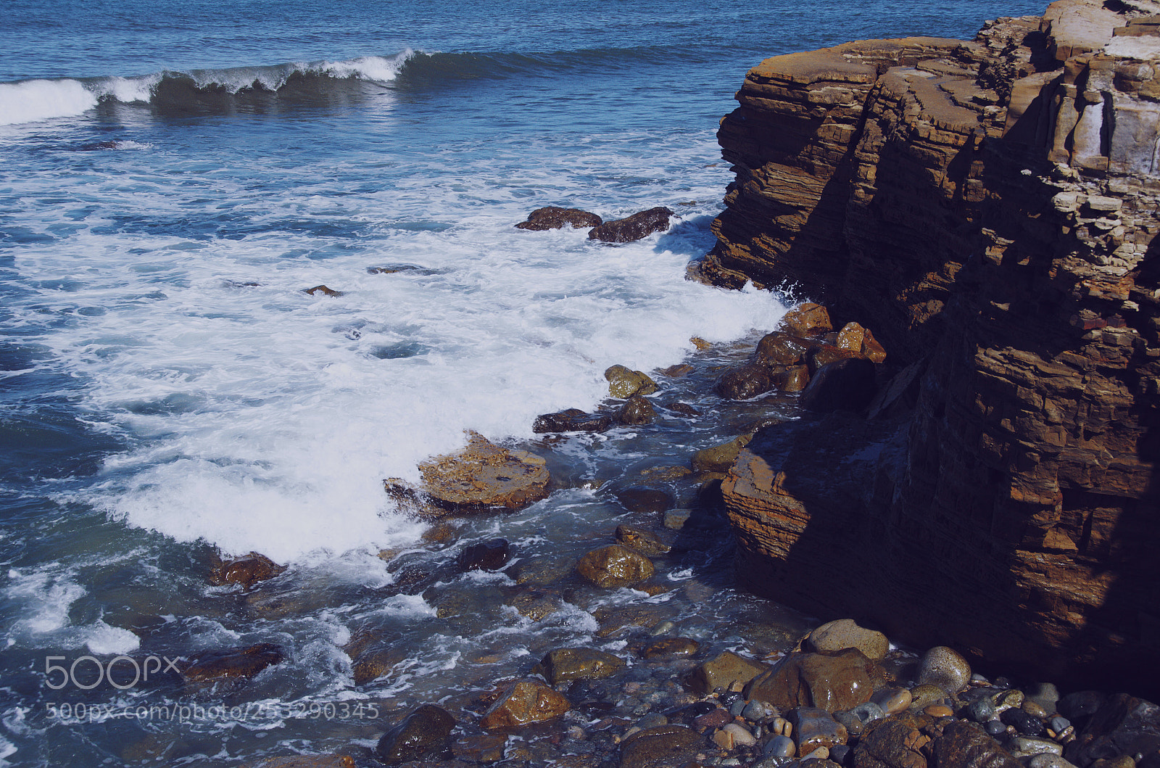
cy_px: 384
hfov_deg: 41.2
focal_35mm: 48
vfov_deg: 27.9
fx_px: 1543
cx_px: 580
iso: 320
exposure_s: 1/160
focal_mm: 32
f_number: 10
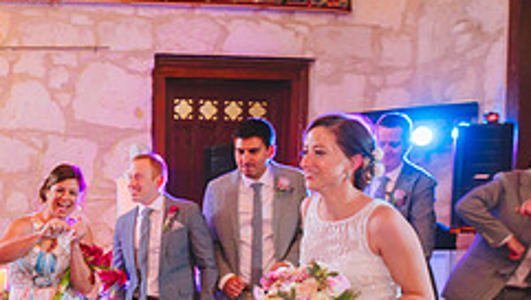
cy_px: 415
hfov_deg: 26.7
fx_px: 1057
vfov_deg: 15.2
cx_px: 0
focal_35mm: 75
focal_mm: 24
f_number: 2.8
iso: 1600
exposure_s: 1/80
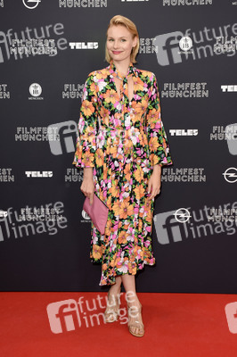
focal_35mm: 45
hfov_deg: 29.8
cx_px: 118
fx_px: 445
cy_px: 178
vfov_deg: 43.6
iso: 640
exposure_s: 1/125
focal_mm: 30
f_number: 6.3
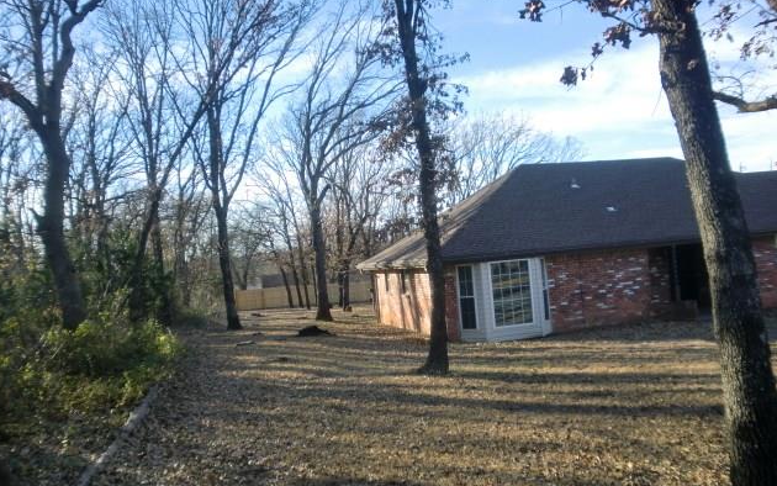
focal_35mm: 28
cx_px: 385
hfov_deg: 66.5
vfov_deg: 44.5
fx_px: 593
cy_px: 269
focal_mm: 4.65
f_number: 2.6
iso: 64
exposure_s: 1/400
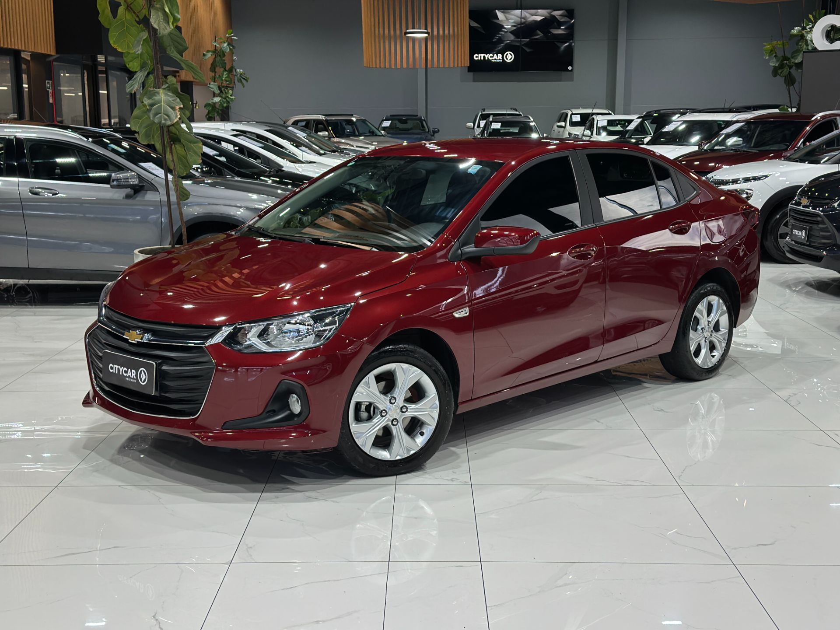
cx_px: 420
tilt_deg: -9.7
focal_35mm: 48
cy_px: 315
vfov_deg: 30.3
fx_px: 1165
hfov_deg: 39.7
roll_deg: -0.1
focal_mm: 6.86
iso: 160
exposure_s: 1/120
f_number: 1.78
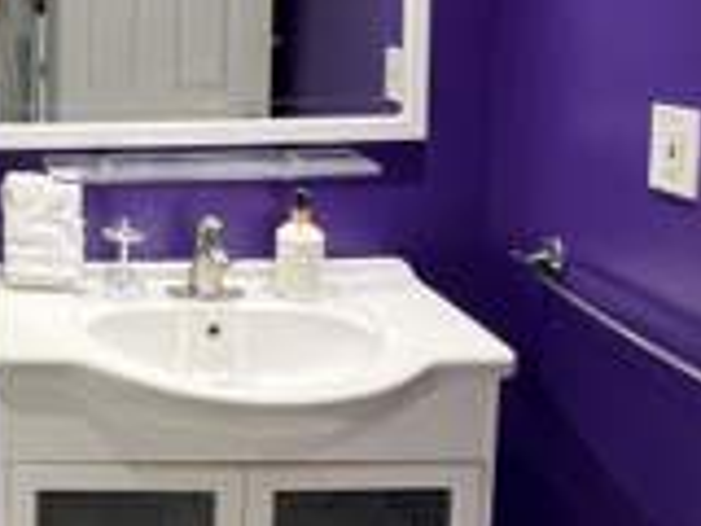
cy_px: 35
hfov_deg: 39.8
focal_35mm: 39
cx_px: -53
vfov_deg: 34.4
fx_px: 790
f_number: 1.8
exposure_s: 1/60
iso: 200
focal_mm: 1.57
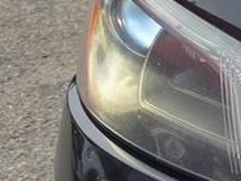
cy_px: 107
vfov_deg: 9.3
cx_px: 793
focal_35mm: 159
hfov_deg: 9.1
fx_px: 1108
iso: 80
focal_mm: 6.3
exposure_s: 1/2234
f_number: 1.7
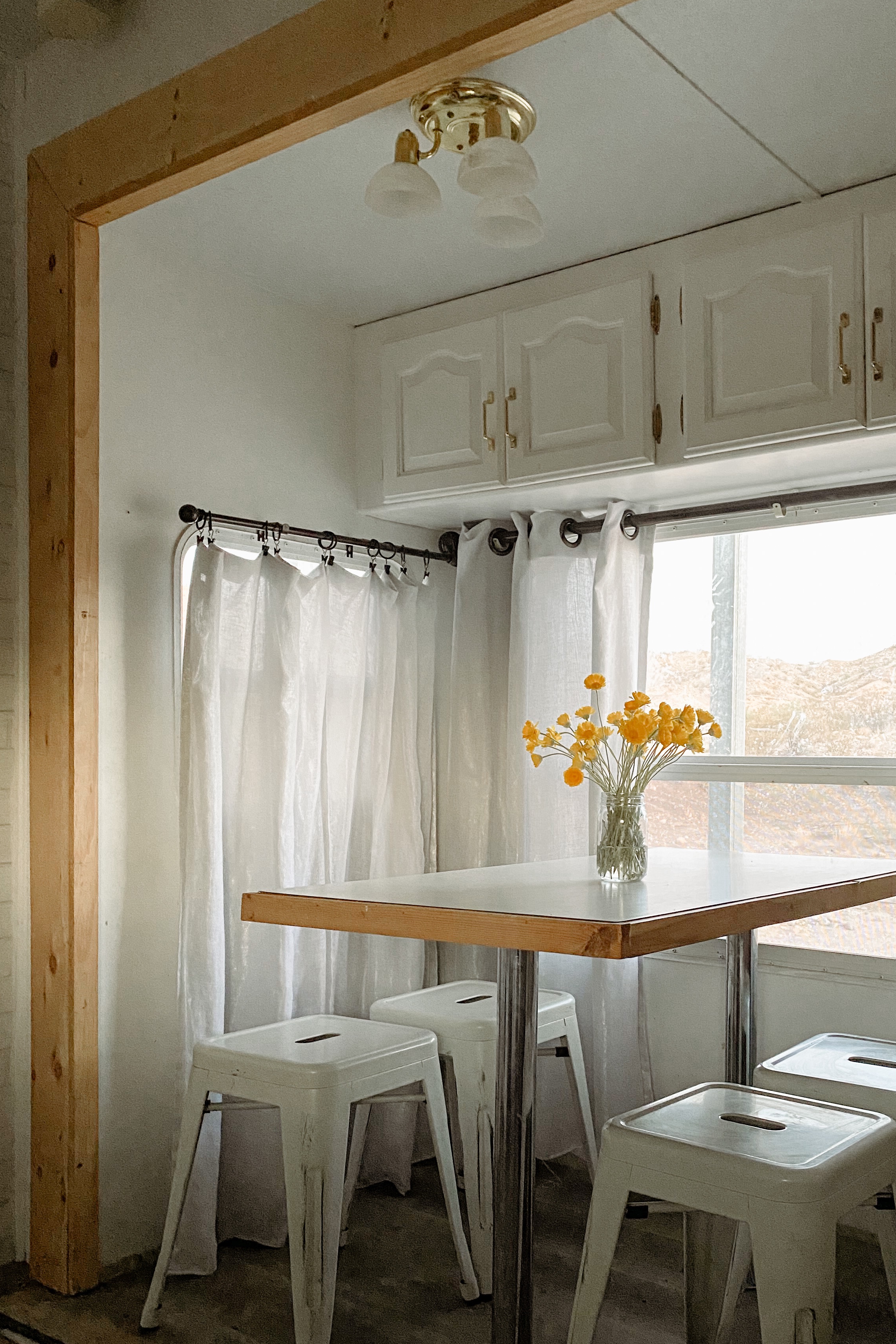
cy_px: 772
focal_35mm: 32
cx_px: 582
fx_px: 1195
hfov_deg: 40.7
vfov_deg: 58.5
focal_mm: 4.25
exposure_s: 1/35
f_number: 1.8
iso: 640
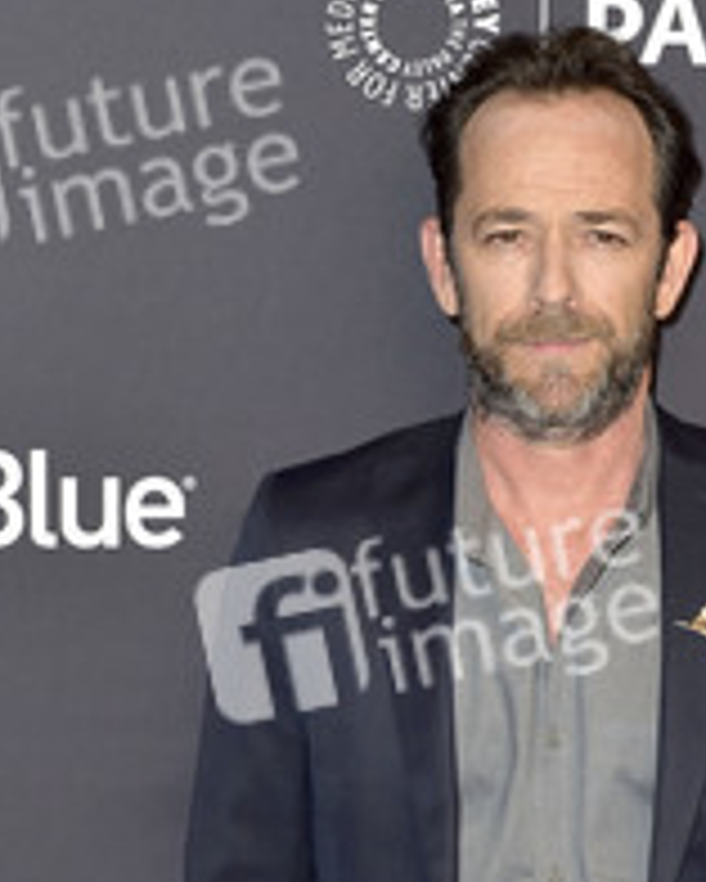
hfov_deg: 11.5
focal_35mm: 134
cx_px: 560
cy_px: 842
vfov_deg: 14.2
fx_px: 3497
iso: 250
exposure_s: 1/250
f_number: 6.3
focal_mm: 70
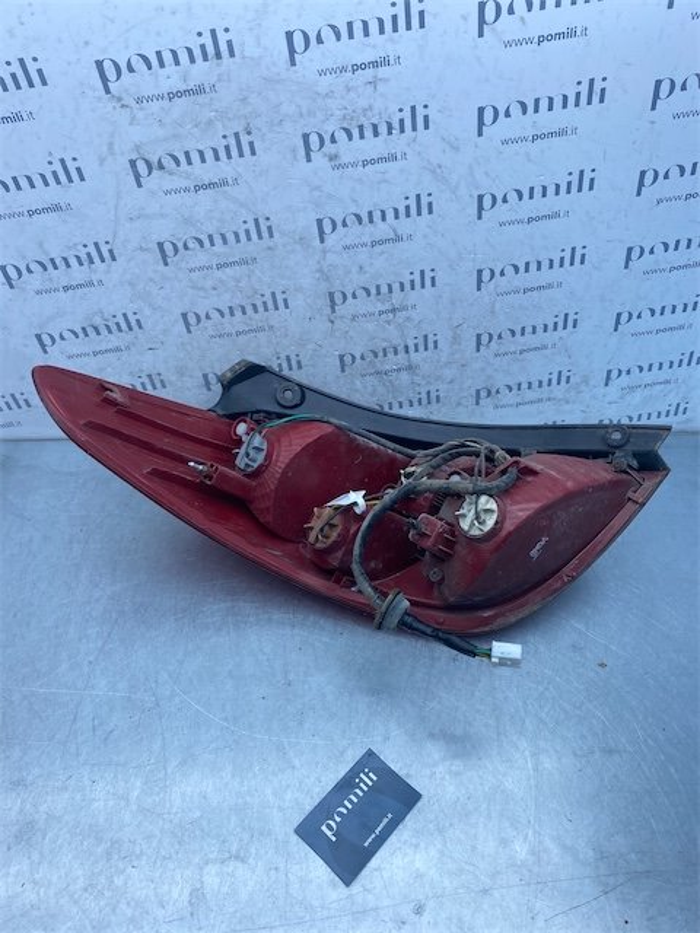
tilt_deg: -45.5
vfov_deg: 67.3
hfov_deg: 53.1
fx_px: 701
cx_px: 350
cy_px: 466
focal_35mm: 26
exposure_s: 1/965
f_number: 1.8
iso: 32
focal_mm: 4.25
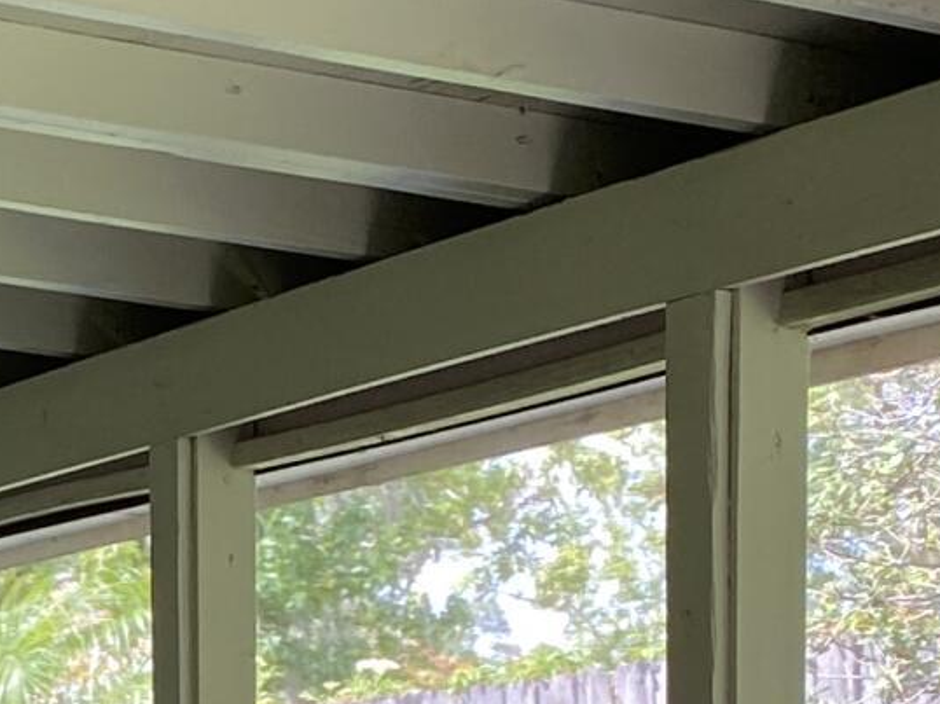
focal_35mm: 145
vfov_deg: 9.5
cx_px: -243
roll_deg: +1.5
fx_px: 3936
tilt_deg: -6.7
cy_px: 1457
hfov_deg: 13.2
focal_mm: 4.25
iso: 50
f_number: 1.8
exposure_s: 1/122
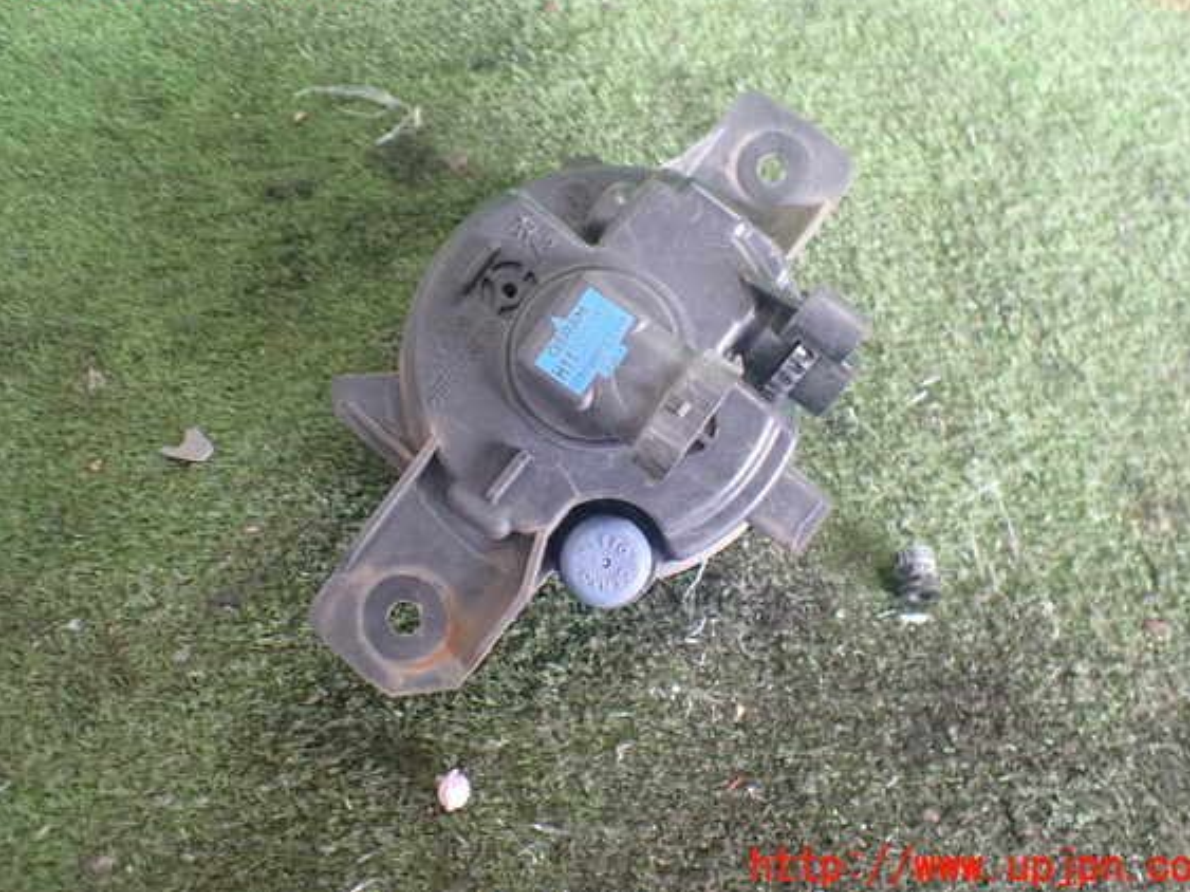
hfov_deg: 56.8
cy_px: 419
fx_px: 1100
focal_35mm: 32
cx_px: 594
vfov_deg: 44.1
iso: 800
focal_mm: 5.4
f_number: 2.3
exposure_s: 1/80
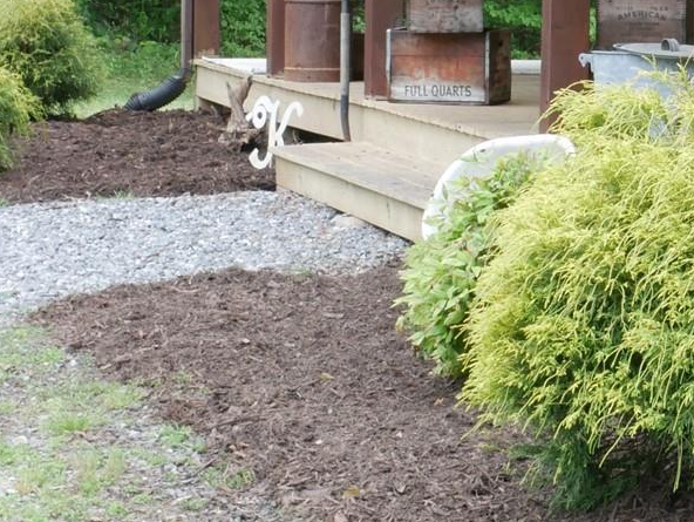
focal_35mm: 152
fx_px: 3050
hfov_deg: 12.5
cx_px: 958
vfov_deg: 9.7
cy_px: 12
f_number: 11
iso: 400
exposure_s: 1/20
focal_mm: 22
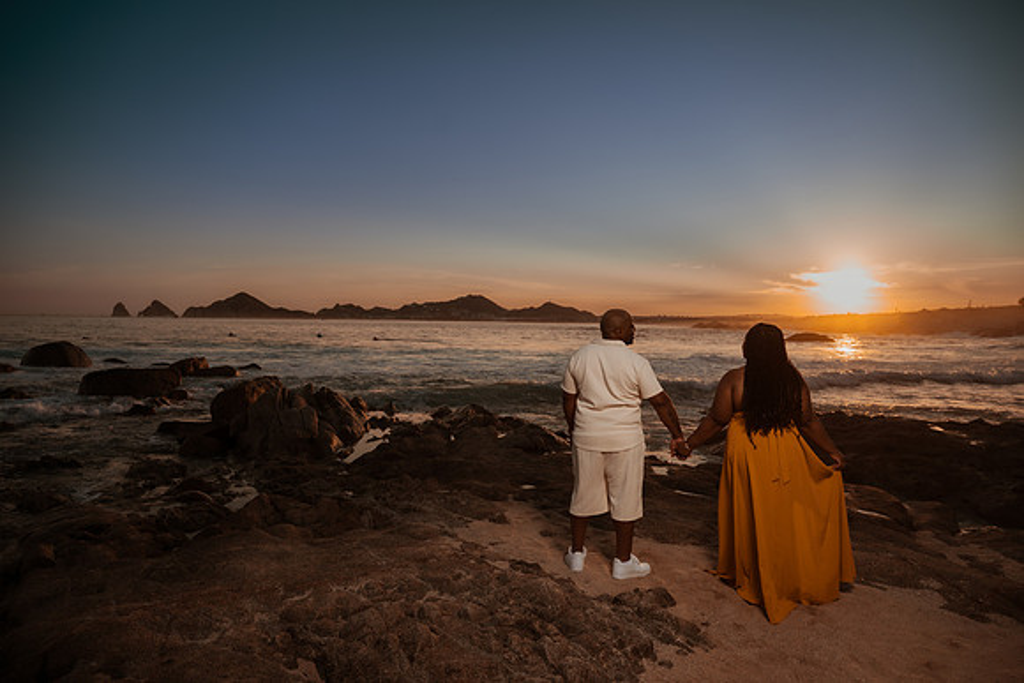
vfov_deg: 53.2
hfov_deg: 73.7
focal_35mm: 24
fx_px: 683
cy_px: 342
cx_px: 512
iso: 100
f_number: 4
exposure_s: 1/400
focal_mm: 24
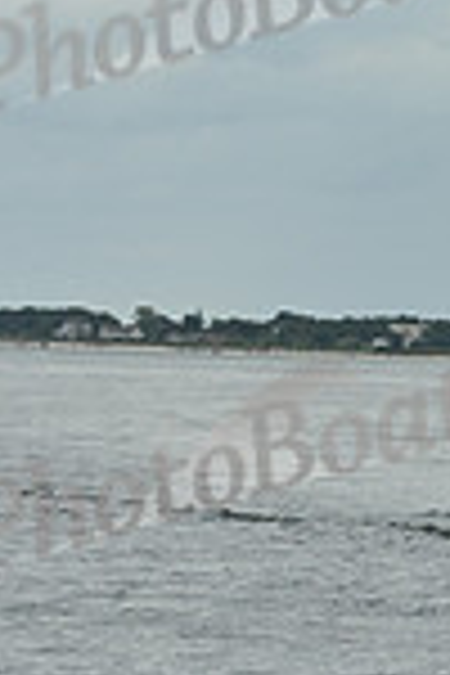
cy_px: -297
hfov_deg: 4.4
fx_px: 5812
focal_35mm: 310
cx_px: 830
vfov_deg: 6.6
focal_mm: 80
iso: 250
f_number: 8
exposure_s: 1/800
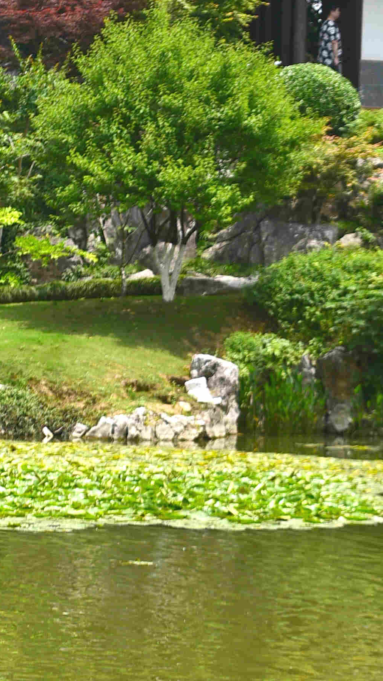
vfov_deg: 12.6
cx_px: 423
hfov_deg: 7.1
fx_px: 3087
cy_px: 396
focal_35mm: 171
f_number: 5.6
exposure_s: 1/500
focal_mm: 65
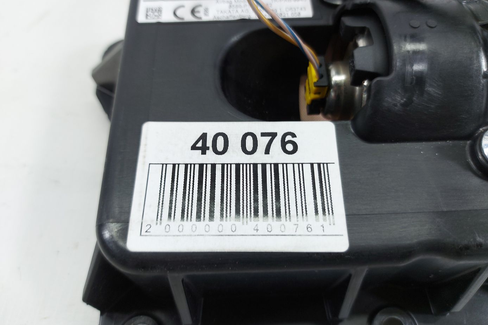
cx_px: 244
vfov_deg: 51.3
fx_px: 339
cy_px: 160
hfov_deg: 71.5
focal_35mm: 25
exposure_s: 1/50
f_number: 1.8
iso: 50
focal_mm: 5.23
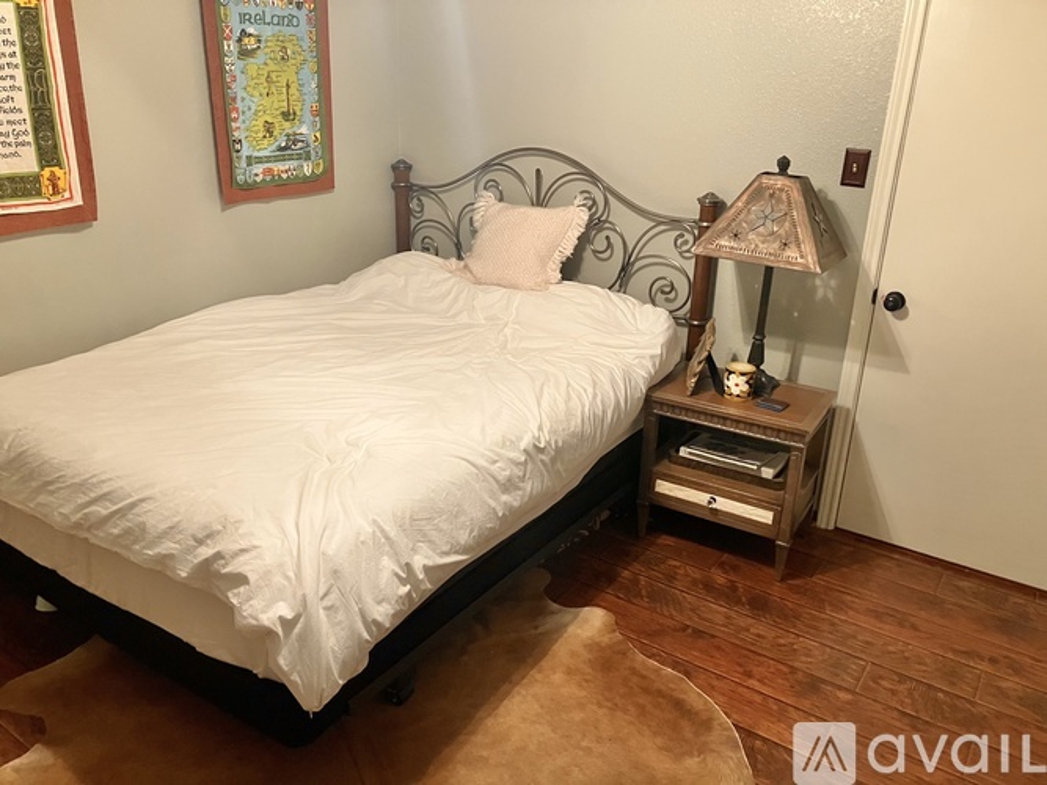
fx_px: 847
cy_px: 392
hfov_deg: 63.5
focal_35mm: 28
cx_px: 524
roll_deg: -2.2
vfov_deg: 49.7
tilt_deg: -19.1
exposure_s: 1/40
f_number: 1.8
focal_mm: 3.99
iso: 320
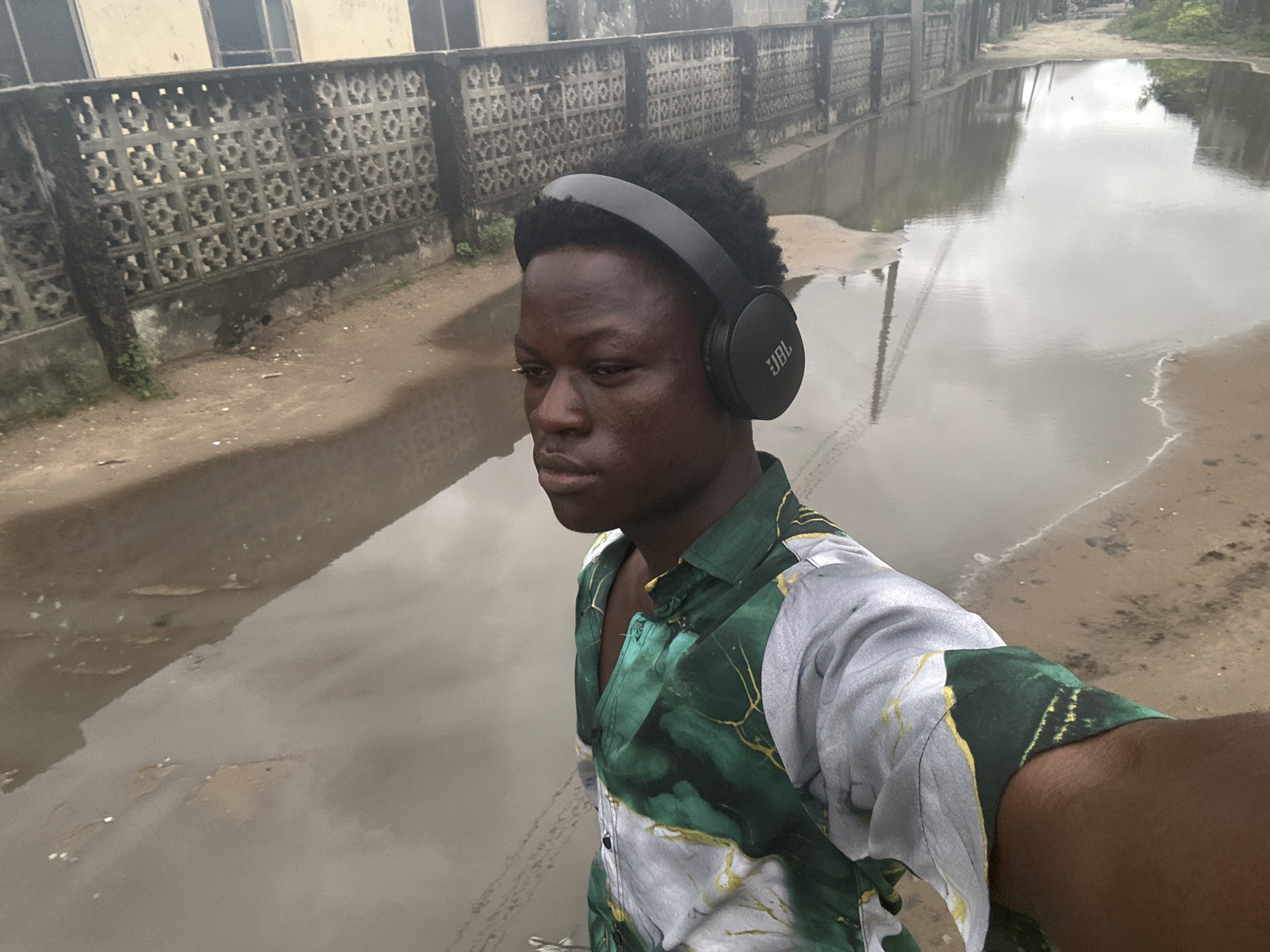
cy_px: 476
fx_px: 881
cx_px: 635
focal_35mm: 24
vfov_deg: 56.8
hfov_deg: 71.6
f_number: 1.9
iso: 64
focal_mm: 2.69
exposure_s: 1/121
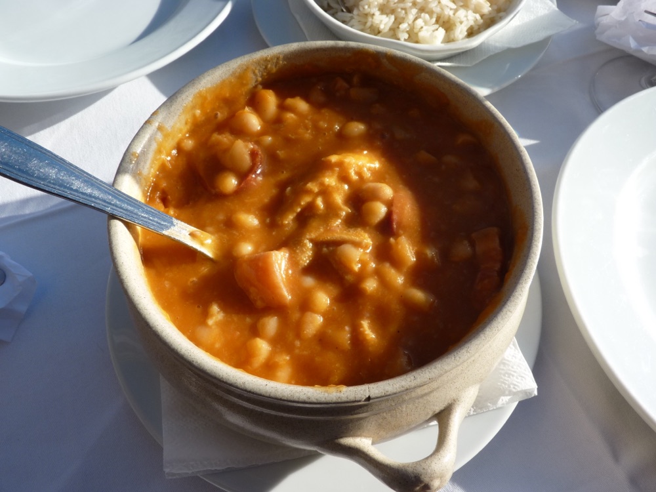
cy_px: 246
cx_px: 328
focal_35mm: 27
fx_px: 512
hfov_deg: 65.3
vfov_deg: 51.4
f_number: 5.6
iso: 80
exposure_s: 1/250
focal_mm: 4.8
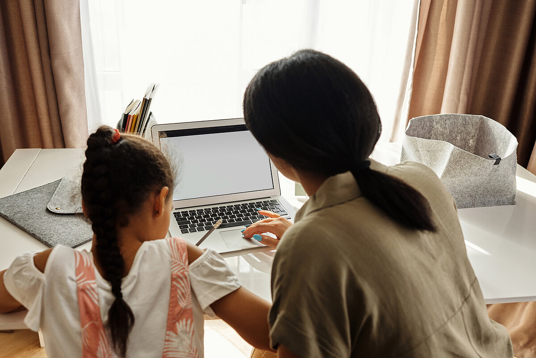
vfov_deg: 37.9
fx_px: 521
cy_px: 179
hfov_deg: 54.4
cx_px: 268
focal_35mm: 35
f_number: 4
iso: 400
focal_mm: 35
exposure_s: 1/200
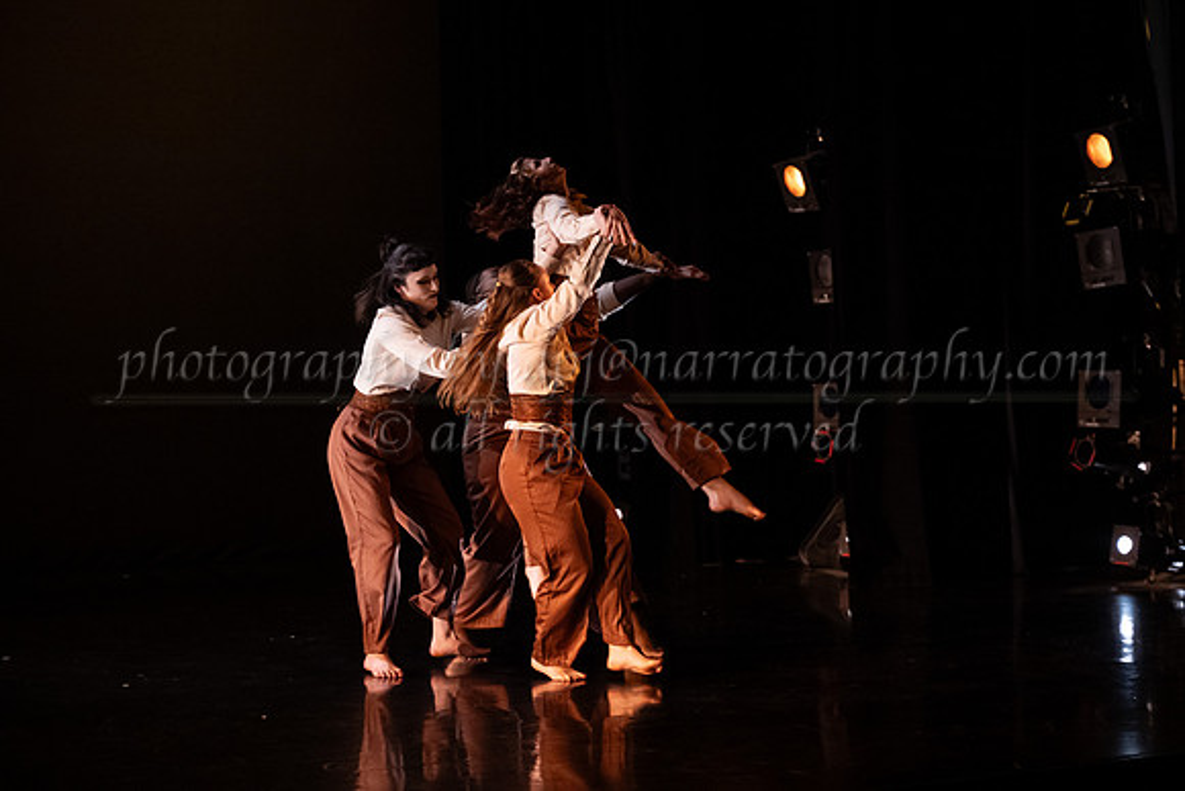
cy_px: 354
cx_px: 654
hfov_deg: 24.5
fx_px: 2727
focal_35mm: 83
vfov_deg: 16.5
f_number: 4
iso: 4000
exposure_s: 1/400
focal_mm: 75
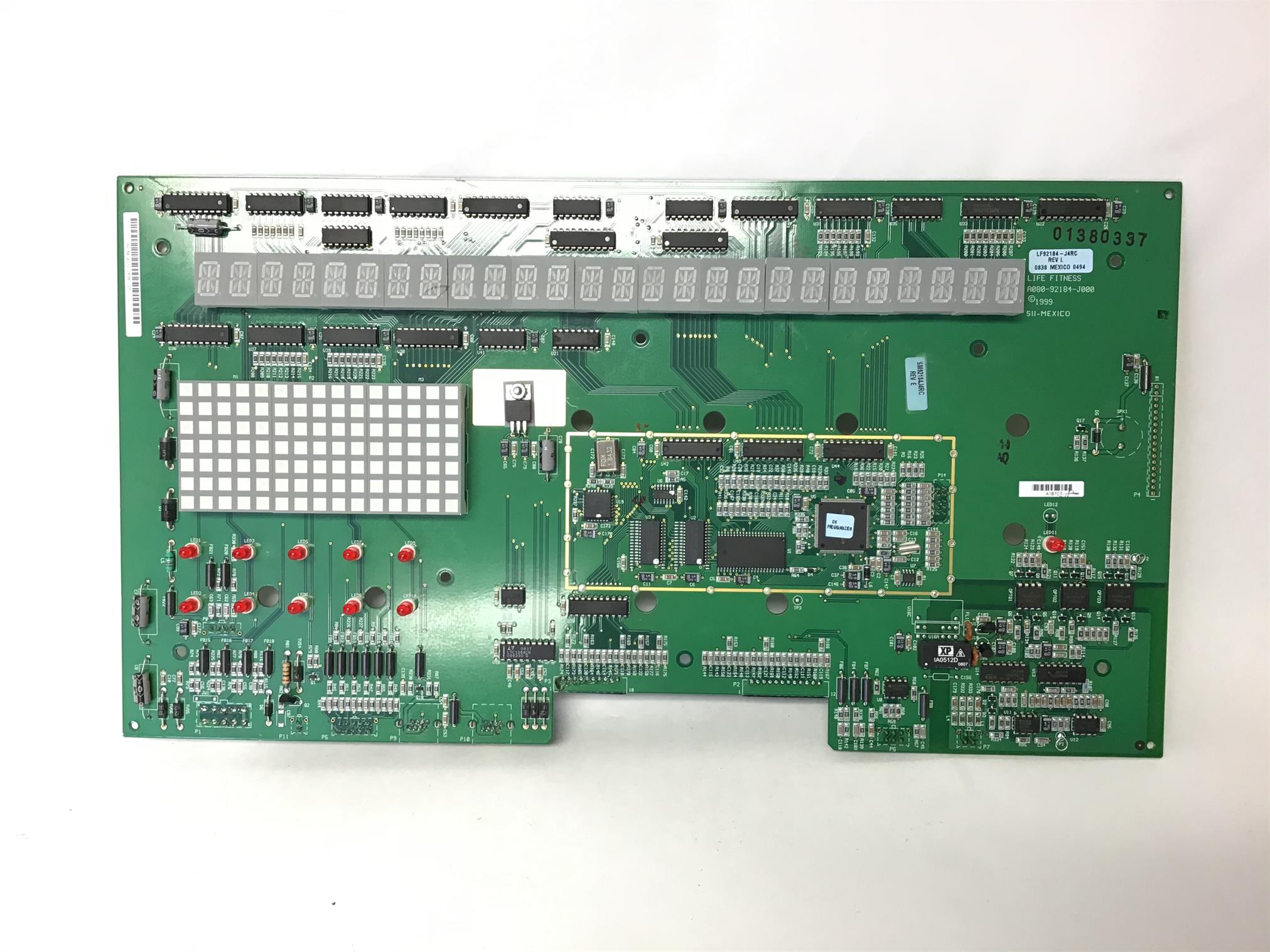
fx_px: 1137
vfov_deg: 45.4
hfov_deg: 58.4
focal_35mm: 31
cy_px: 476
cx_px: 635
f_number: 2.4
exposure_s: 1/30
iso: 50
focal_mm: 3.3
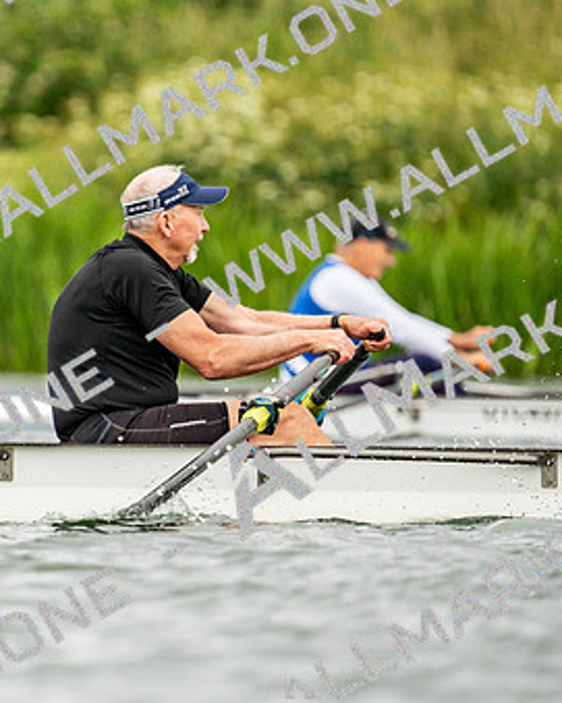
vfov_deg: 2.0
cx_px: 52
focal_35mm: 963
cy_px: 343
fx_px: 20031
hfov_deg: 1.6
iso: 1600
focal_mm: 600
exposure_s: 1/2000
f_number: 6.3
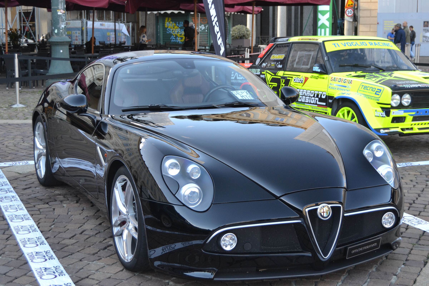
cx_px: 214
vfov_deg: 23.8
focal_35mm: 57
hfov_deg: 35.1
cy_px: 143
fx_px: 679
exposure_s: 1/125
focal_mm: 38
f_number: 5.6
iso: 400
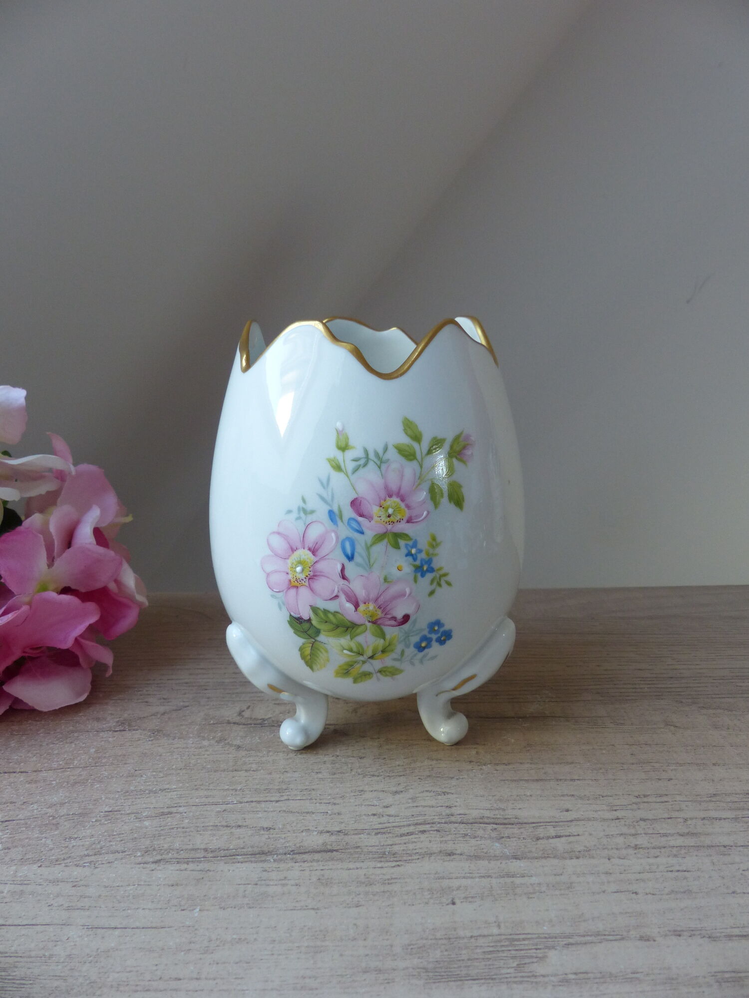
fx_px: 721
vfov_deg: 69.4
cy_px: 499
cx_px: 374
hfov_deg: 54.9
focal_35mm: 25
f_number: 2.8
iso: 200
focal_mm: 4.5
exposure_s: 1/60
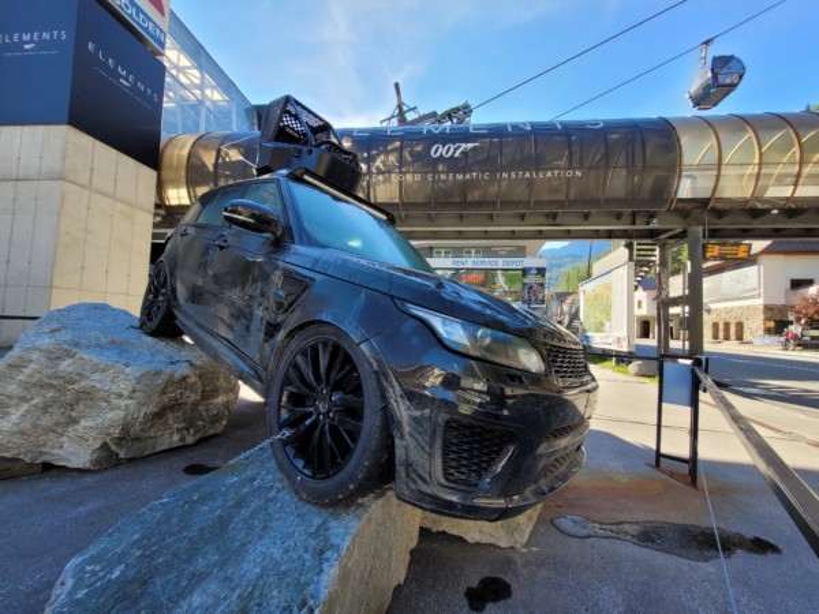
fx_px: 308
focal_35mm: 13
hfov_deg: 106.2
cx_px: 410
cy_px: 307
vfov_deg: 89.9
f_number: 2.2
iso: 40
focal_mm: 1.74
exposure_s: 1/299
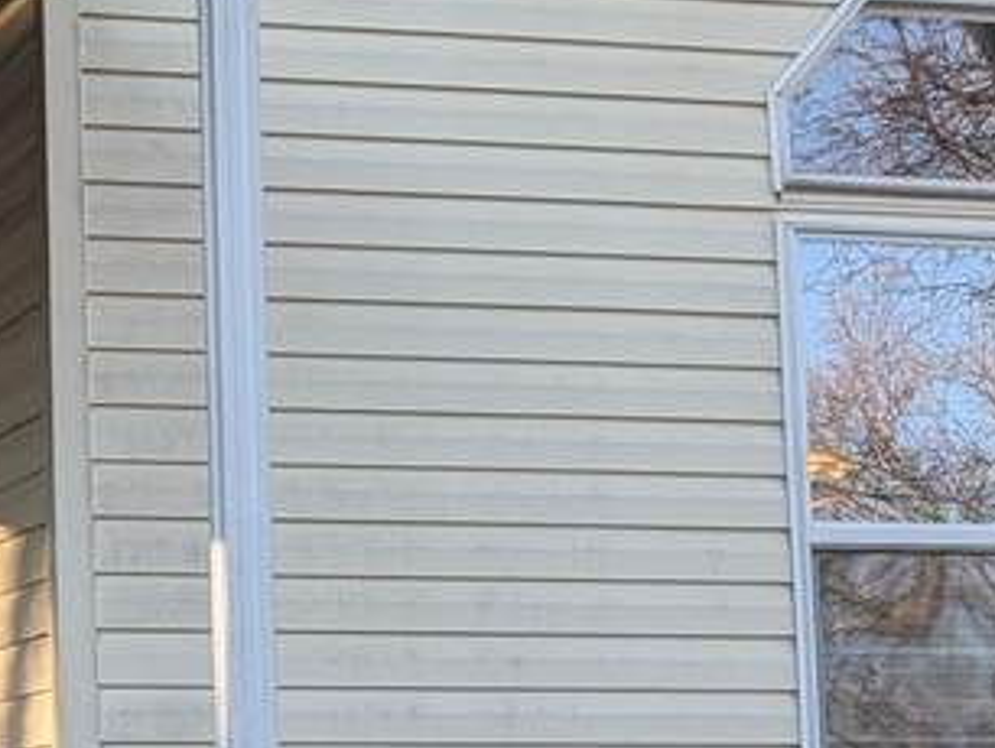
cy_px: 706
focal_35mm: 100
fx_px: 2877
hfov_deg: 18.5
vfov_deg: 14.6
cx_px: -242
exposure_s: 1/1754
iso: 20
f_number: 1.68
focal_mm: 6.9
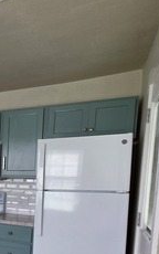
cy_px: 201
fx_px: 277
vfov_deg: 46.8
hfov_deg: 23.7
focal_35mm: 40
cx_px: -93
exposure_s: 1/120
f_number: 1.9
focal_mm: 2.2
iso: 50
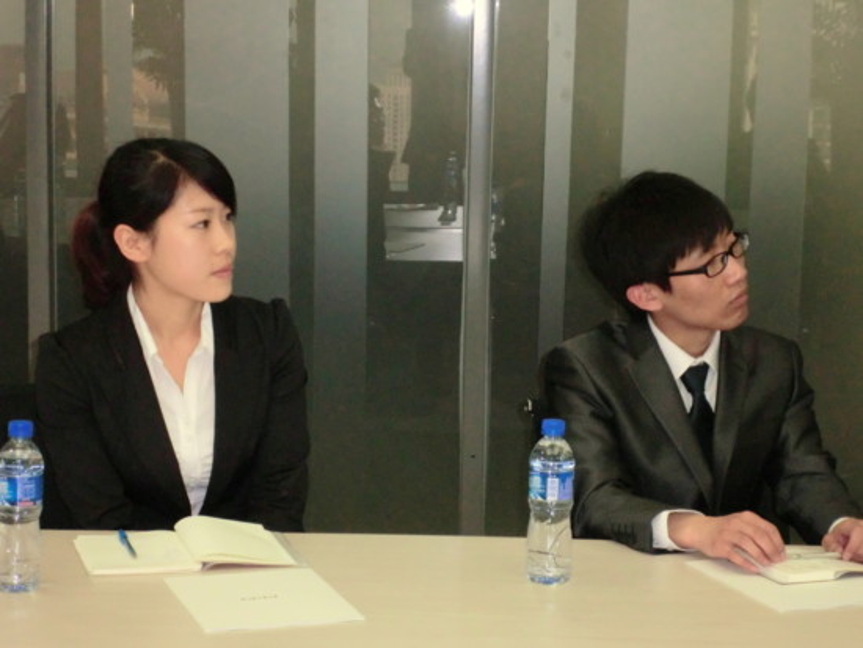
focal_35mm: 86
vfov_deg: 17.2
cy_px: 324
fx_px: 2145
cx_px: 432
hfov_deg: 22.7
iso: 400
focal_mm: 15.51
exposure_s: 1/60
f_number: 4.8
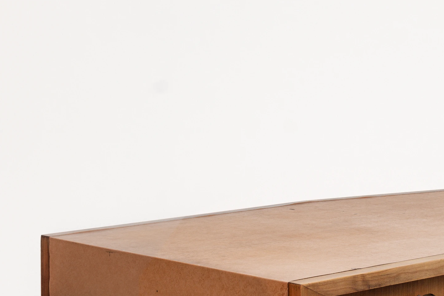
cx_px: 364
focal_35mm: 134
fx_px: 1652
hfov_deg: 15.2
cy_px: 395
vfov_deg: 10.0
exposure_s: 1/80
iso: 250
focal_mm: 50
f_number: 8
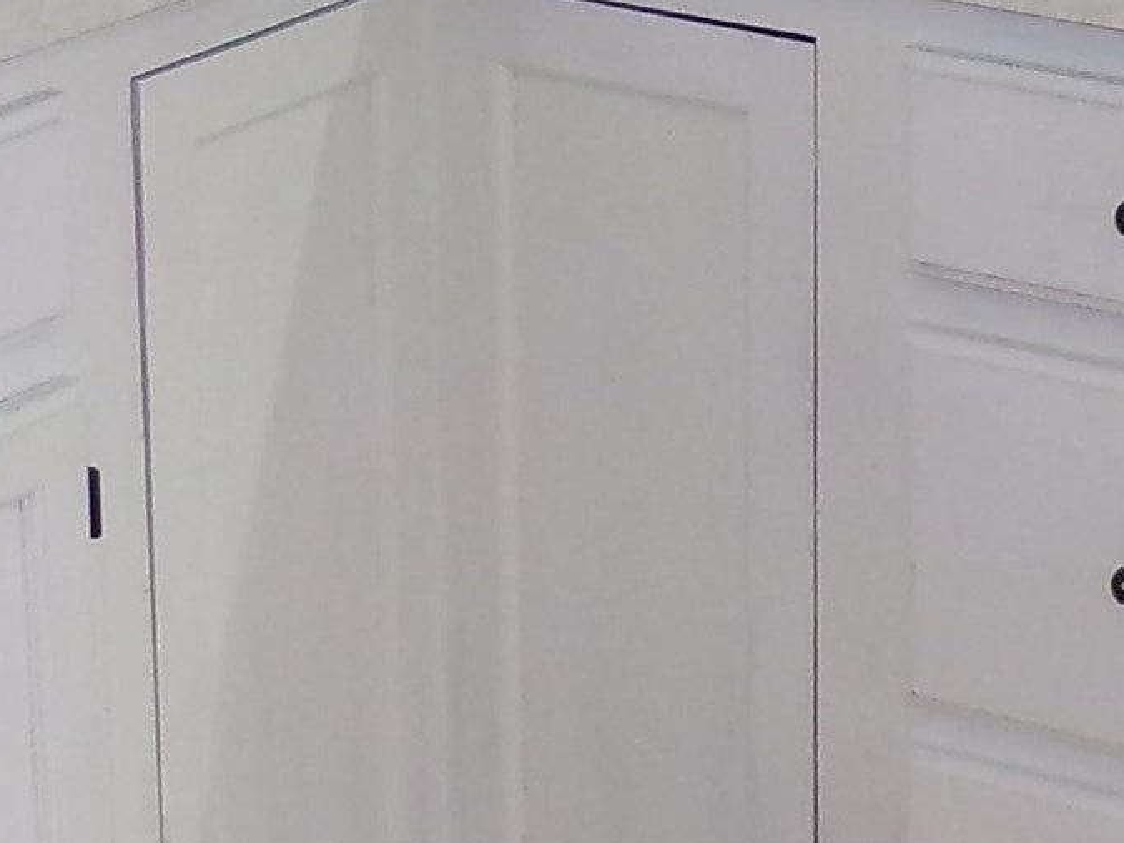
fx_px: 4871
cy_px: -386
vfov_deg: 9.6
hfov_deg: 13.2
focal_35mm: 150
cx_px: 648
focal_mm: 5.9
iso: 200
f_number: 3.4
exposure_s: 1/34
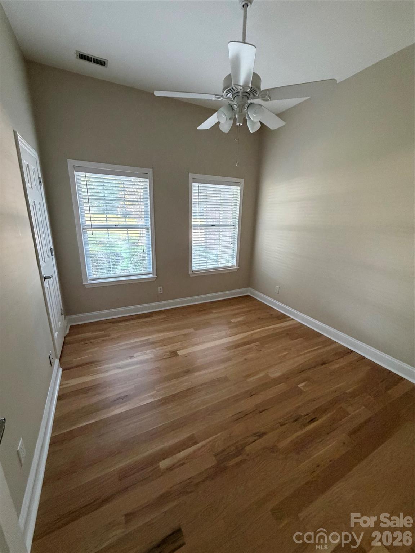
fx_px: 224
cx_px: 208
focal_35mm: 14
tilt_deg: -15.9
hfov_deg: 85.7
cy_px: 276
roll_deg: -2.1
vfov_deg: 102.1
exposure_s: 1/60
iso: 400
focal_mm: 2.22
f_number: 2.2
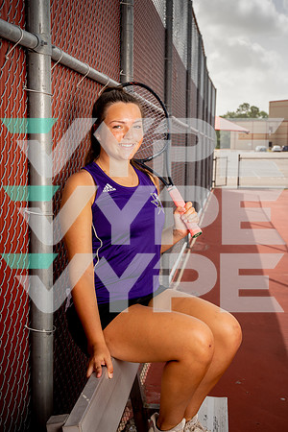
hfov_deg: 25.1
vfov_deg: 36.9
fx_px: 648
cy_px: 216
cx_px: 144
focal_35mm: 54
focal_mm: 54
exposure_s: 1/250
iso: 50
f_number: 8
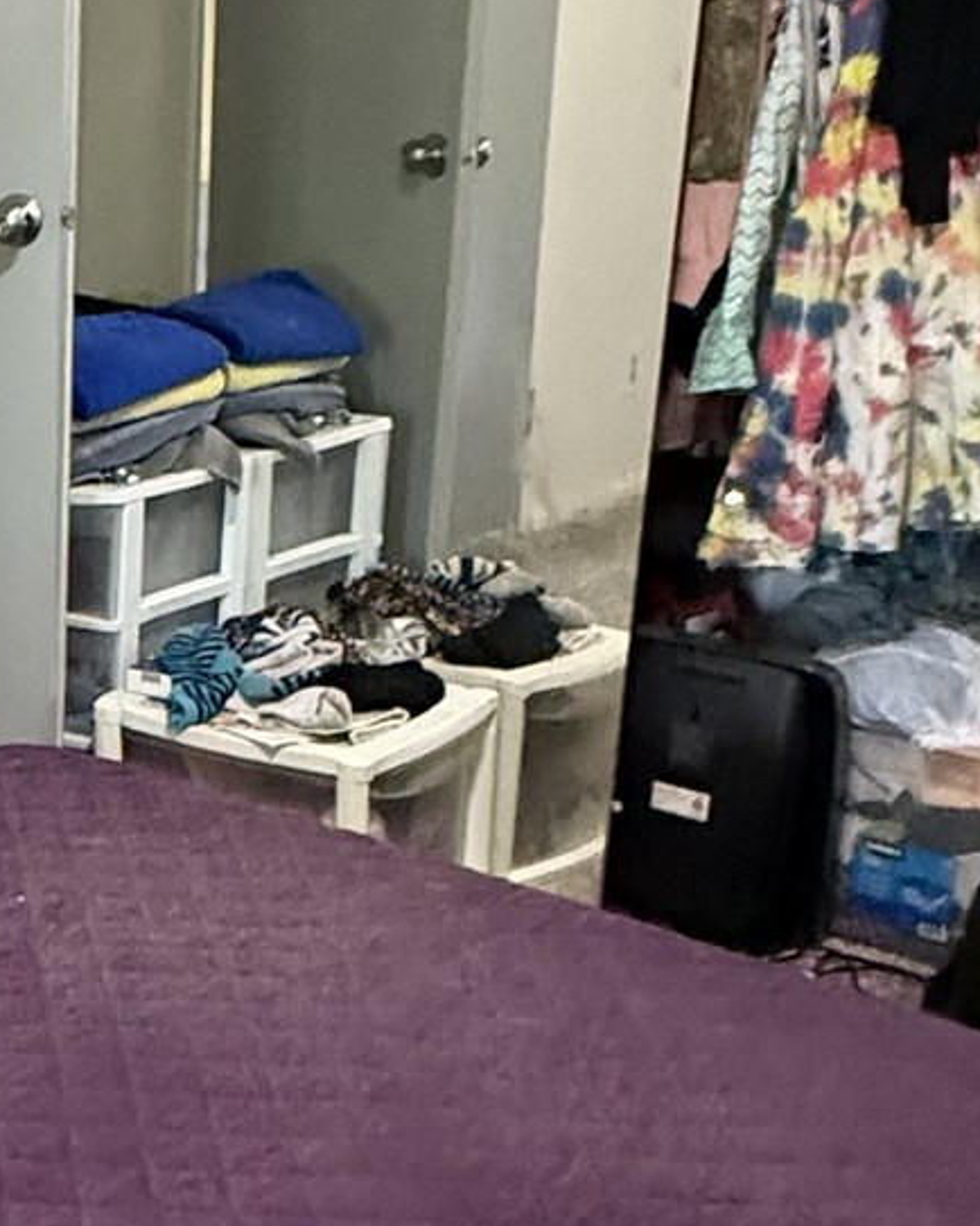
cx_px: -388
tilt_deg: -17.6
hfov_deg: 22.6
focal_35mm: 58
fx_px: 2104
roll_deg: +3.1
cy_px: 675
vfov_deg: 32.5
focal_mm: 2.22
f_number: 2.2
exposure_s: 1/60
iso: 800
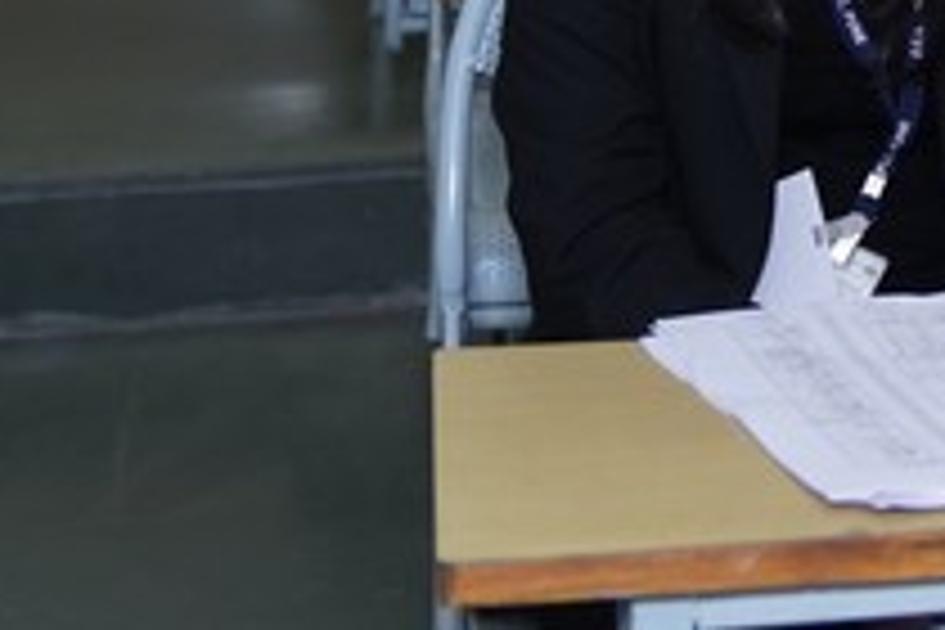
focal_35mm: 126
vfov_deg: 10.3
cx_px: 1480
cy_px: -475
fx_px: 3307
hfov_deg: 14.9
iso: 640
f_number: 2.8
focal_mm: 33
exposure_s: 1/125
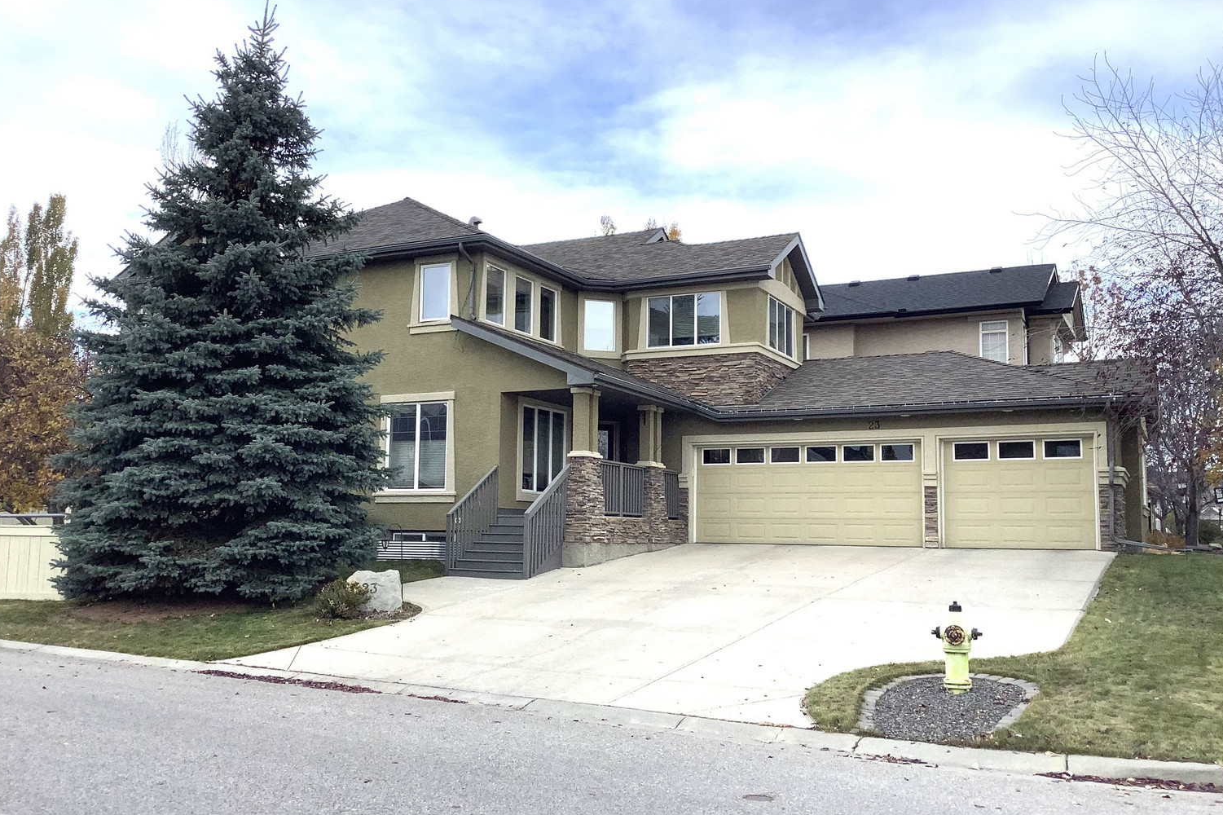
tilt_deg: +6.5
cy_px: 418
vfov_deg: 39.9
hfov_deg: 57.2
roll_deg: -0.5
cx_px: 603
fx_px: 1121
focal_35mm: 33
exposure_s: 1/403
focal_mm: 3.3
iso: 25
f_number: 2.4
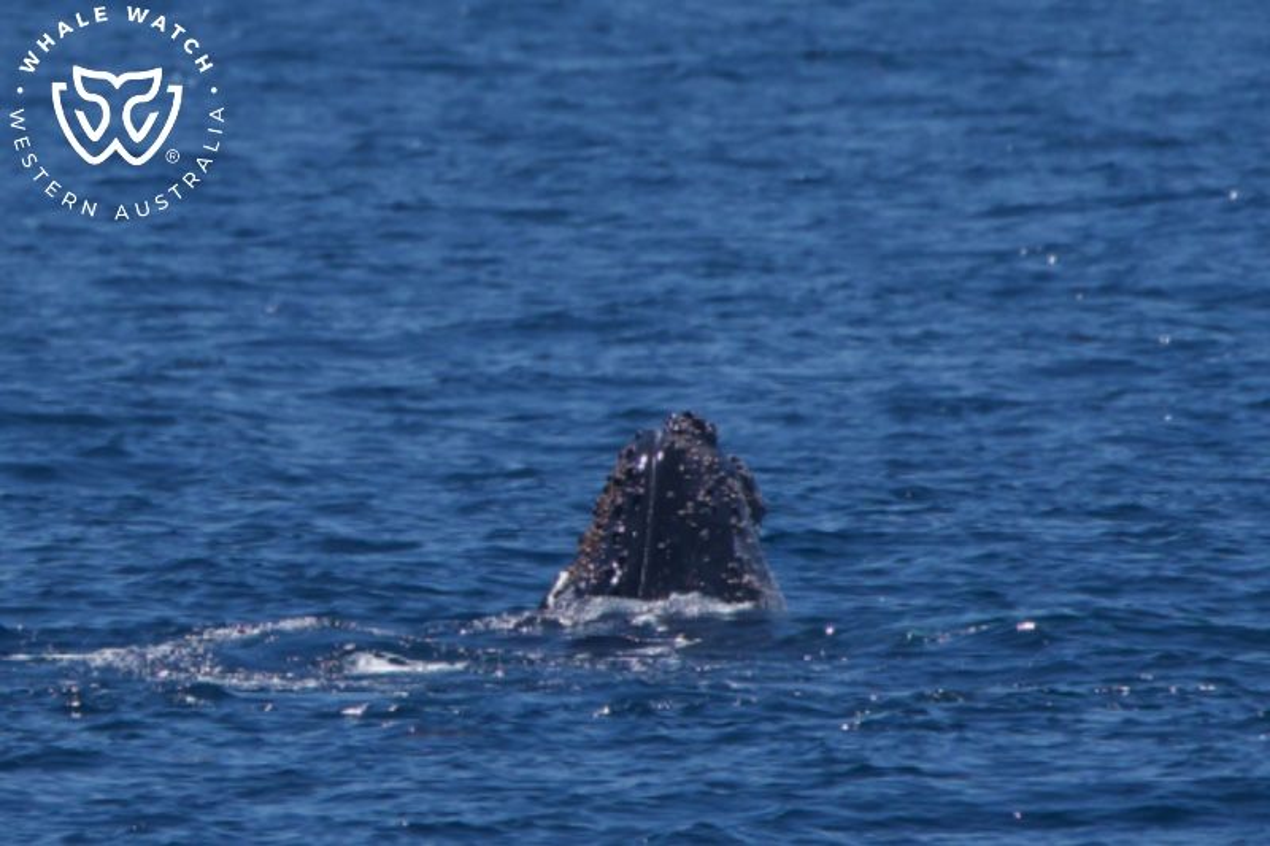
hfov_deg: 3.4
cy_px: 423
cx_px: 635
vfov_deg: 2.3
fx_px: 21161
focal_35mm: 600
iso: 500
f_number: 8
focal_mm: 600
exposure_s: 1/3200
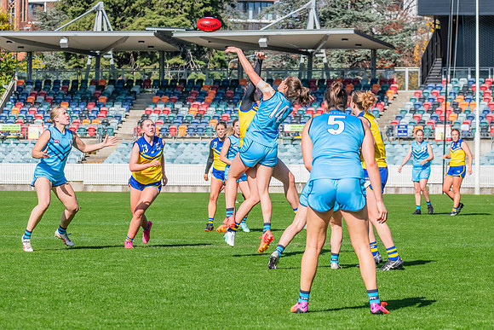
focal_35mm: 203
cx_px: 263
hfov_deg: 10.1
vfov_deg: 6.8
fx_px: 2789
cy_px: 166
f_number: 13
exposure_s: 1/1250
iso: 800
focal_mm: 180
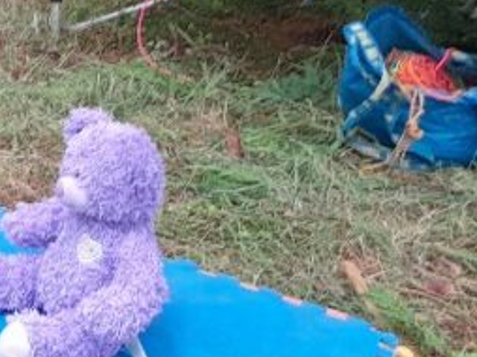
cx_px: -421
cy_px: -113
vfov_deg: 13.1
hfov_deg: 15.2
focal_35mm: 109
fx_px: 1501
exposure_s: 1/50
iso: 80
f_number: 1.8
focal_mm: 4
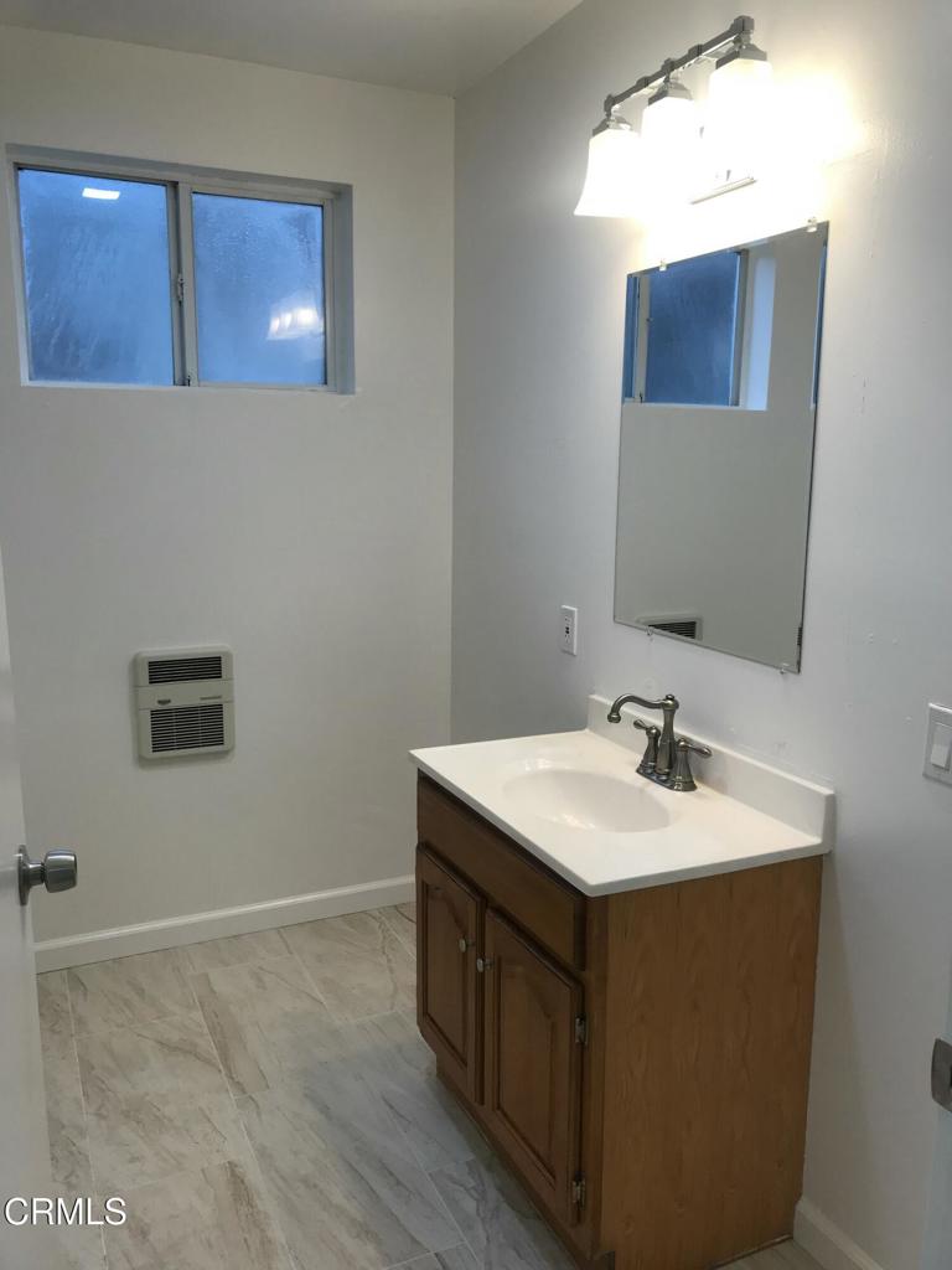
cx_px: 476
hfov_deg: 49.7
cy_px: 635
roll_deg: -0.2
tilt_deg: -8.5
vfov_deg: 63.4
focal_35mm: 28
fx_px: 1027
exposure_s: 1/120
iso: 40
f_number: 1.8
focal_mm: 3.99
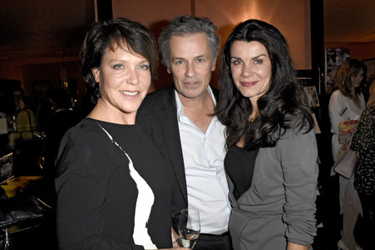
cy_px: 125
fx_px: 343
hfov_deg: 57.3
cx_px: 188
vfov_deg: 39.9
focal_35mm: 33
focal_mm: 22
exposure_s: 1/60
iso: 3200
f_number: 6.3
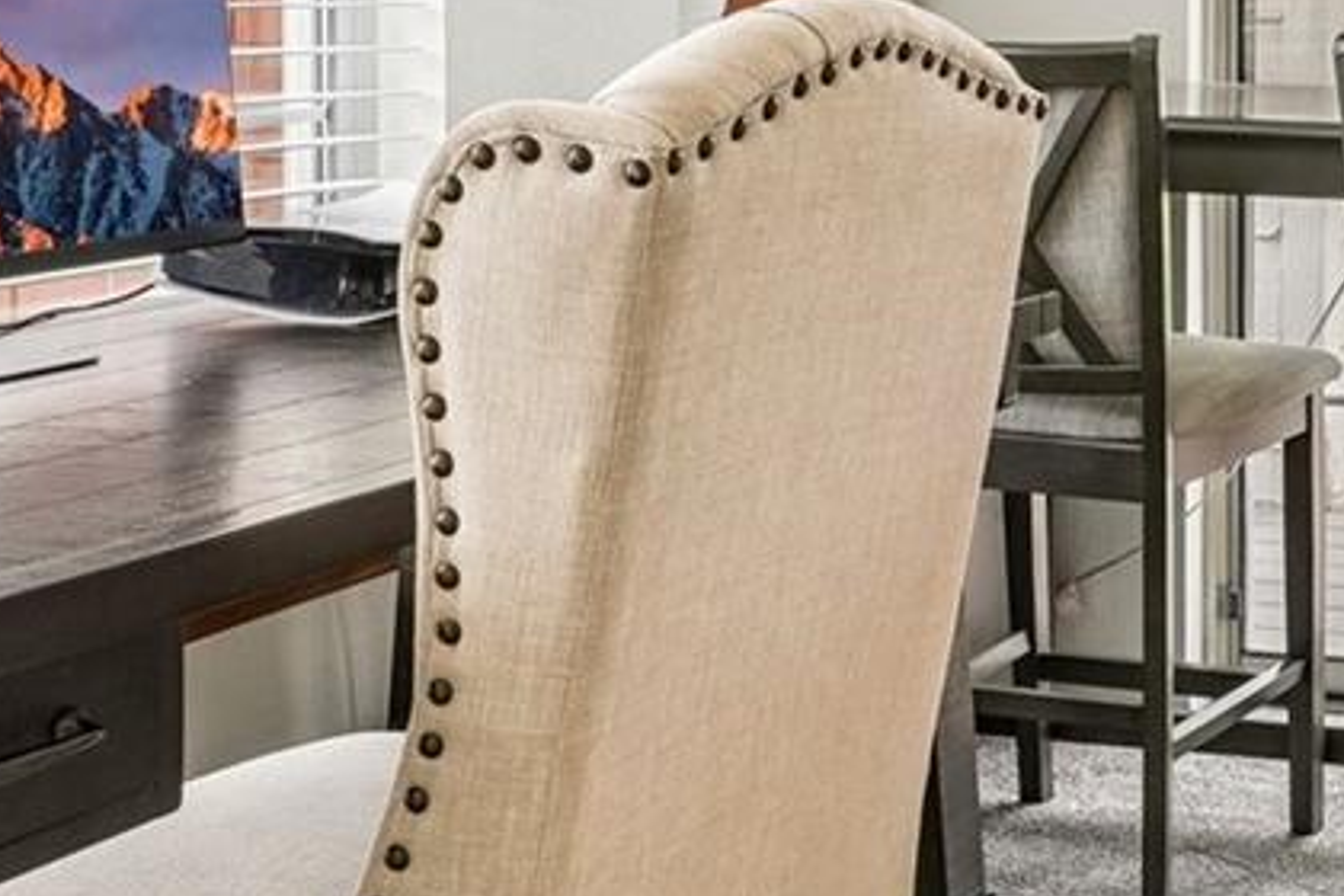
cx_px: 1741
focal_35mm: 63
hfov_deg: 27.0
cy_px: -22
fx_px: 2348
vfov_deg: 20.8
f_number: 8
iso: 100
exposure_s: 1/30
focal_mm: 11
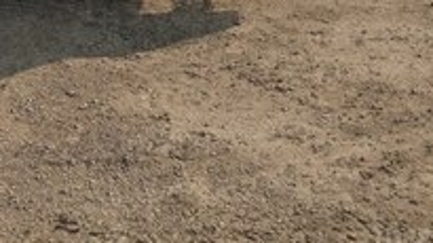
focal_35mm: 87
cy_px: -258
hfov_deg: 24.2
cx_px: 106
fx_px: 998
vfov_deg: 12.2
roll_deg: -1.1
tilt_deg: -3.5
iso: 50
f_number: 2.4
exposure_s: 1/1391
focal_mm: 4.12
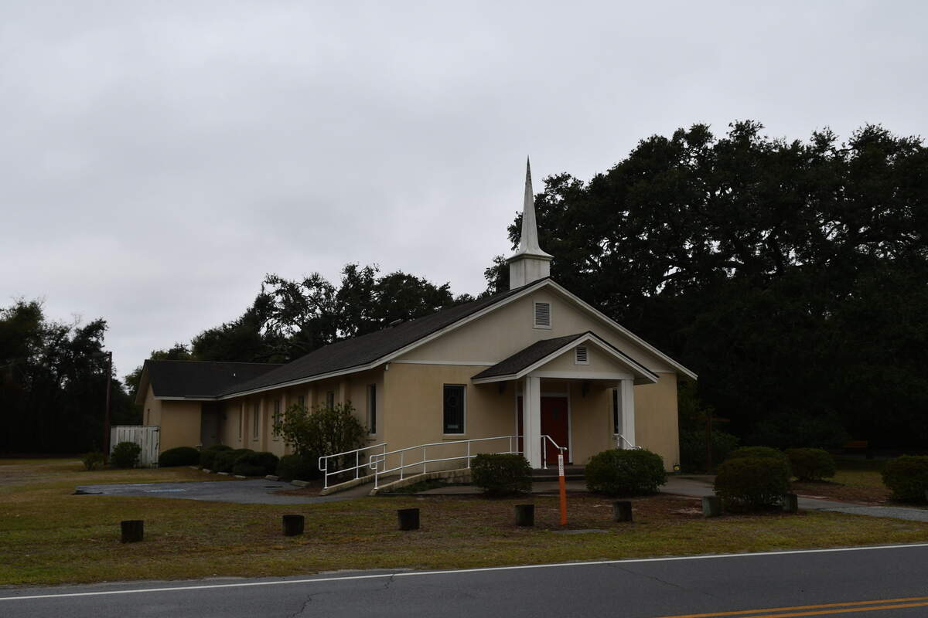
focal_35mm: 34
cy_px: 309
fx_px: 876
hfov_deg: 55.8
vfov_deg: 38.9
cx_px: 464
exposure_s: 1/250
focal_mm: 23
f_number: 5.6
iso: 100
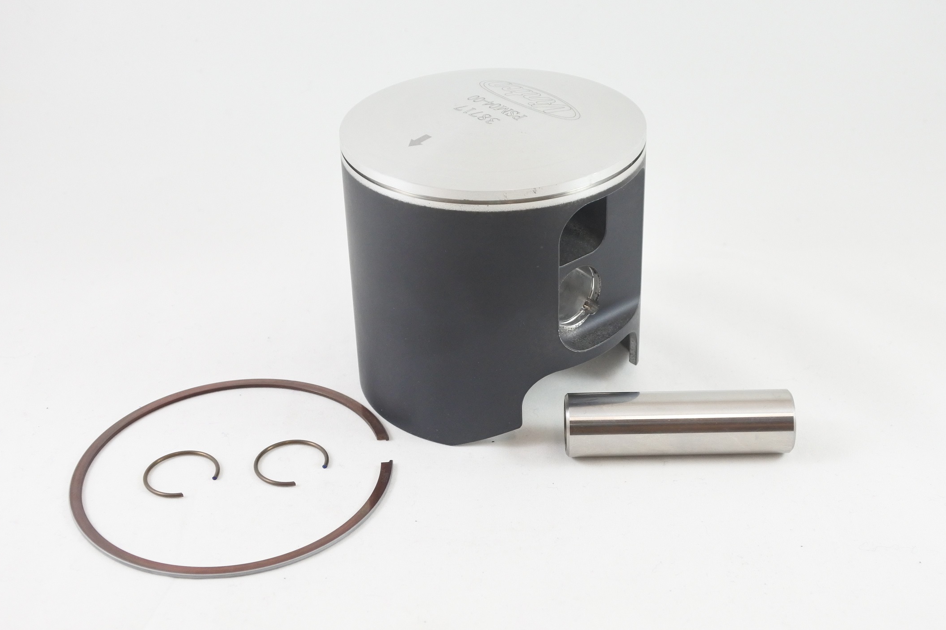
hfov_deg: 47.4
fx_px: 1077
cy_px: 319
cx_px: 471
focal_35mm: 41
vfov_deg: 32.6
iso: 640
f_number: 4.2
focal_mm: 15
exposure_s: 1/125
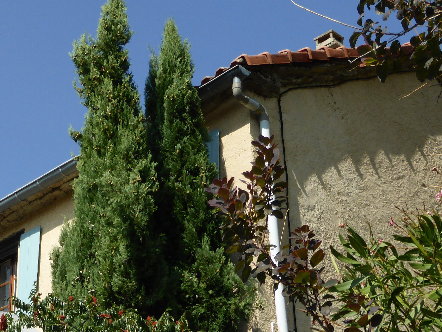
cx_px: 60
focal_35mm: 88
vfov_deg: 16.4
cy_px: 338
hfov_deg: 21.8
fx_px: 1124
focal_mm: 7.4
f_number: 3.9
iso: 100
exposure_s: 1/800
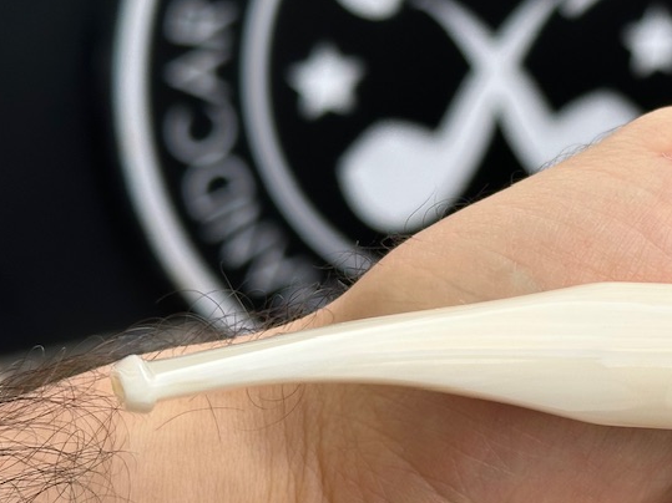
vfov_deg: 13.0
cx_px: 762
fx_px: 2213
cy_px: 232
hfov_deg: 16.7
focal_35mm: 114
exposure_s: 1/240
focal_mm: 6.86
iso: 64
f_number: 1.78
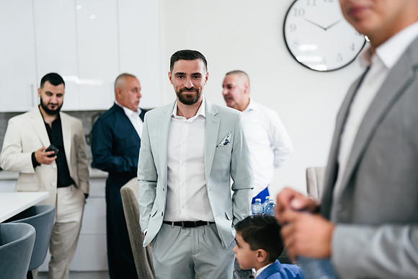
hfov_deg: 39.6
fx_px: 581
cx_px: 209
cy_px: 140
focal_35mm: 50
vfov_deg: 27.0
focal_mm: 50
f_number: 1.4
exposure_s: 1/250
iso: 400
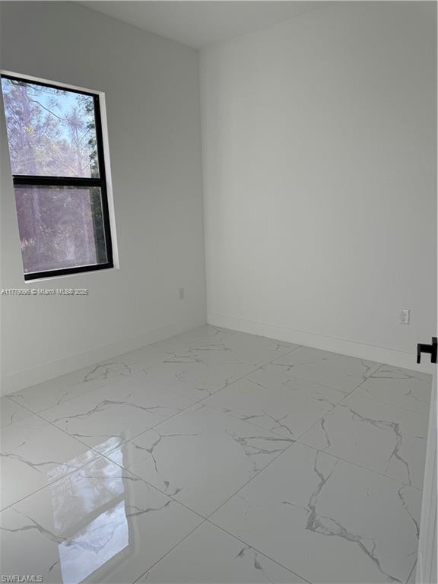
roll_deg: +1.0
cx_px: 219
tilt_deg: -12.3
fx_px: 405
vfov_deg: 71.6
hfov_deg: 56.8
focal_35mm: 24
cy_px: 292
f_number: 1.78
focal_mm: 6.76
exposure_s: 1/477
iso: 80
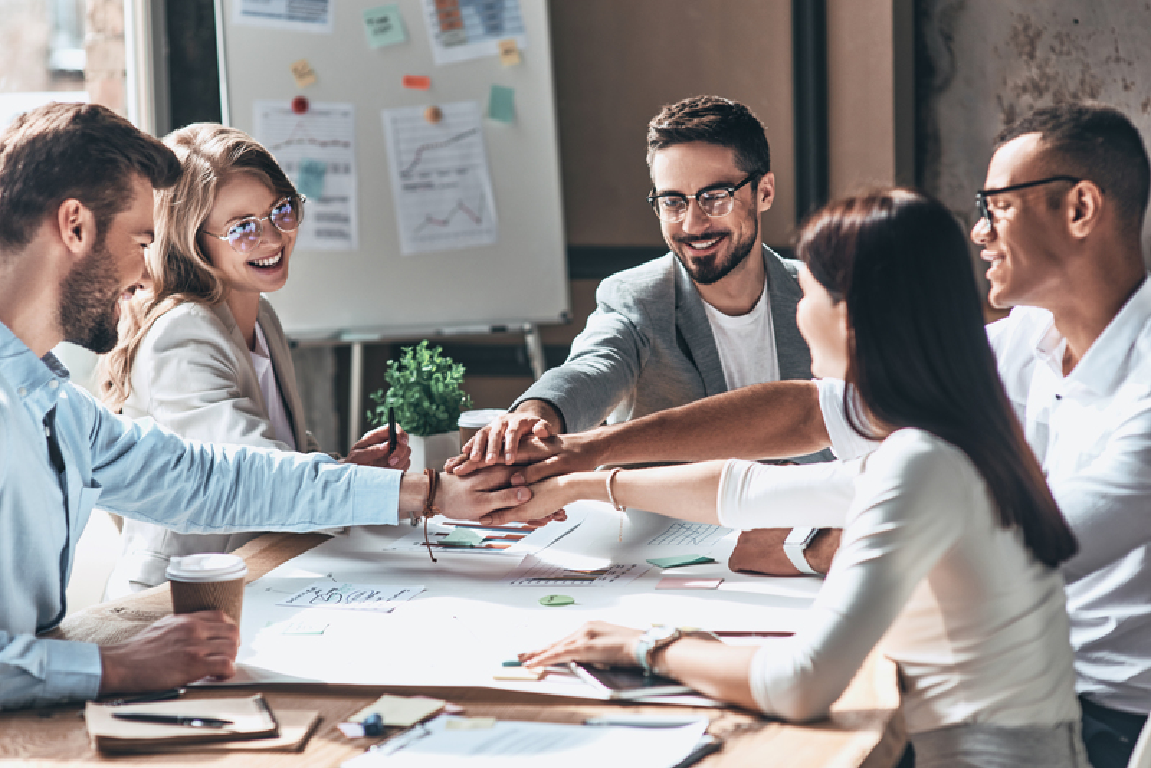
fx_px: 2718
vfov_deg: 16.1
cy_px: 384
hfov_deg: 23.9
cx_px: 576
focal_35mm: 85
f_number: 2.5
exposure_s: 1/200
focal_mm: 85
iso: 200
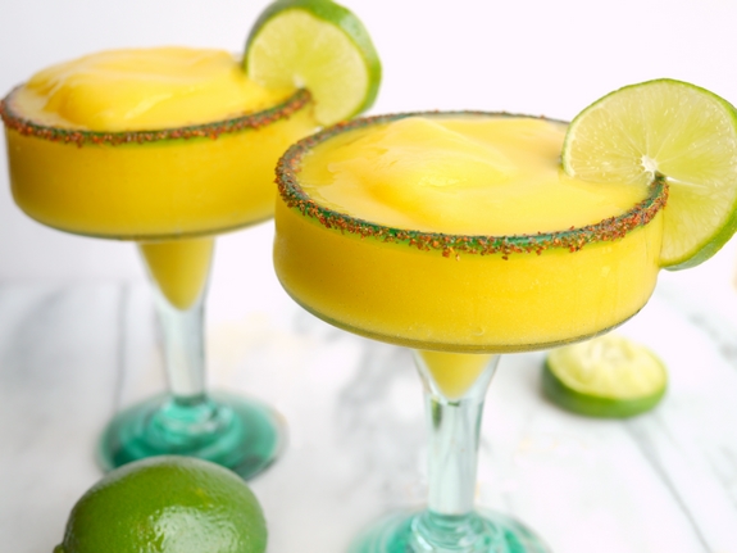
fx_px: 1064
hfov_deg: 38.2
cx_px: 368
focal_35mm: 50
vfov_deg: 29.1
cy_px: 276
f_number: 3.2
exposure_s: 1/250
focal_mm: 25
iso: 100
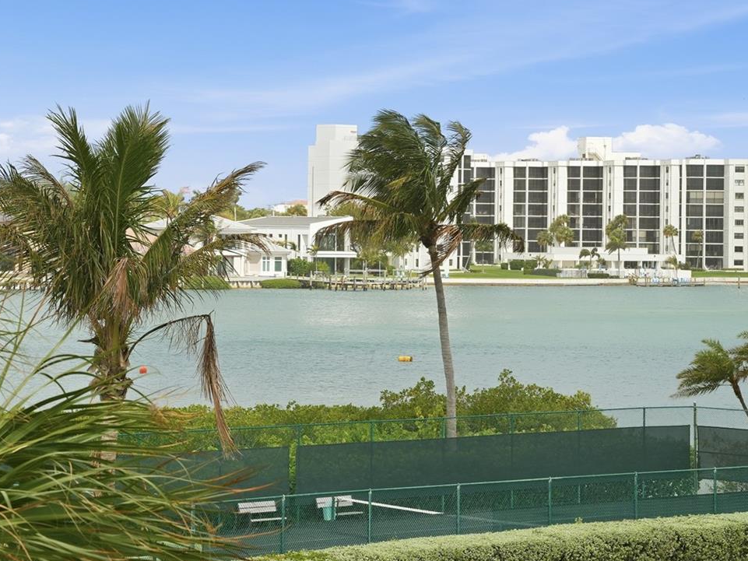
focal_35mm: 120
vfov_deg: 12.4
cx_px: 262
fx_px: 2593
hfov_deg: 16.4
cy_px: 290
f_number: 9
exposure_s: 1/800
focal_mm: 75
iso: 400
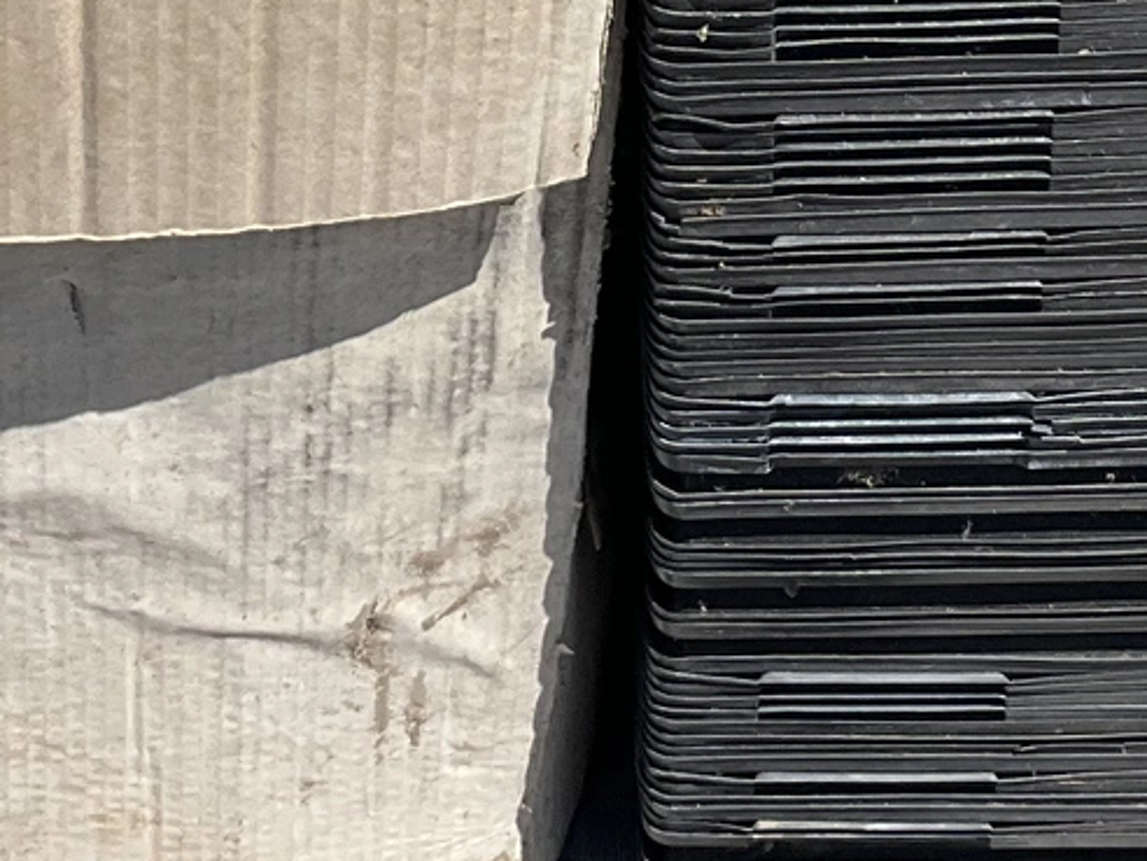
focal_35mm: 118
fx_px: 3910
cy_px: -259
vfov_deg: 12.2
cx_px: 718
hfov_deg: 16.7
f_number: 1.8
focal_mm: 3
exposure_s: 1/1984
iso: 25
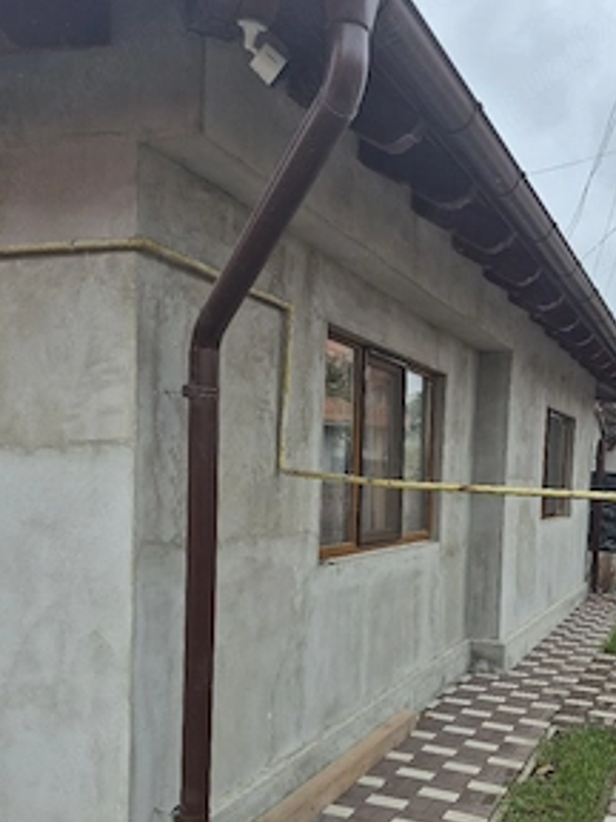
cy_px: 525
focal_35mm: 32
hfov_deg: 43.4
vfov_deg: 56.0
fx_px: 759
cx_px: 422
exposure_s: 1/714
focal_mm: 5.4
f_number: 1.8
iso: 25
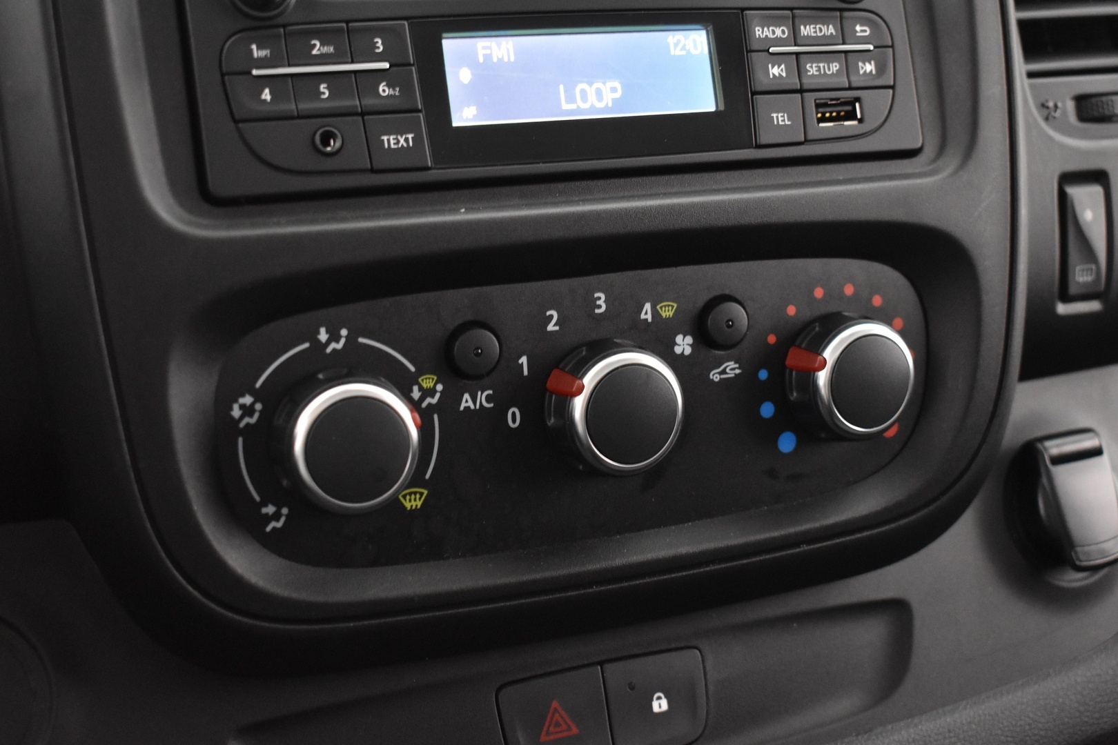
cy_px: 372
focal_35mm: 52
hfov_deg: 37.9
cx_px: 559
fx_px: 1630
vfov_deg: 25.8
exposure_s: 1/13
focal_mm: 35
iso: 3200
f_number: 4.5
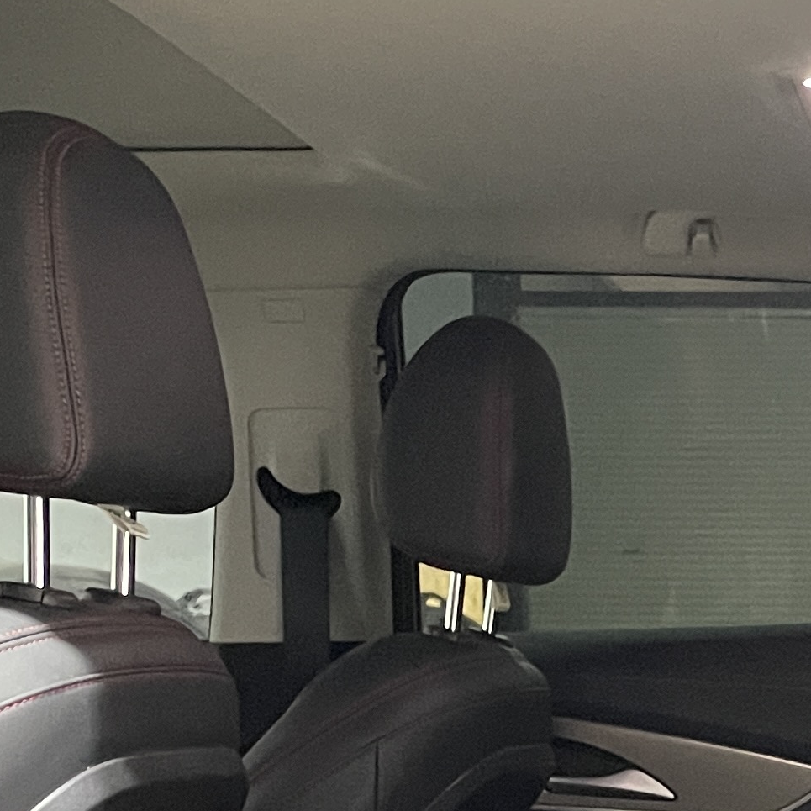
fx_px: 2545
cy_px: 1004
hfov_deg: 17.4
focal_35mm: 96
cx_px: 936
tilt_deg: -8.2
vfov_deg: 17.2
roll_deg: +0.4
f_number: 1.6
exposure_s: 1/25
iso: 640
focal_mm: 4.2
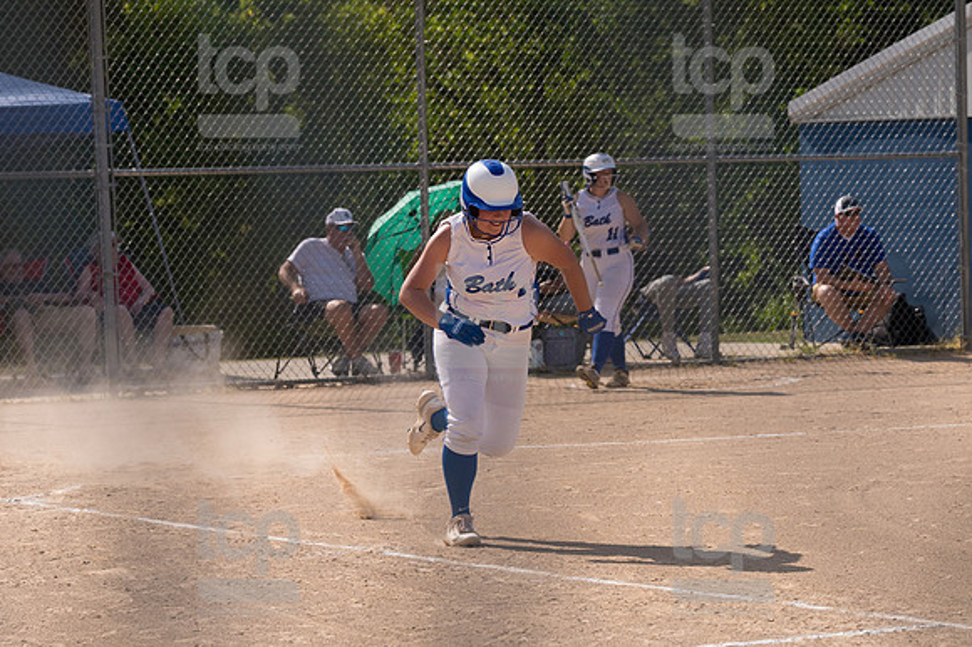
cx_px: 486
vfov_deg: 8.3
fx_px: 4452
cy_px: 324
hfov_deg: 12.5
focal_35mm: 165
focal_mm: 110
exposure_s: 1/1600
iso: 250
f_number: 5.6
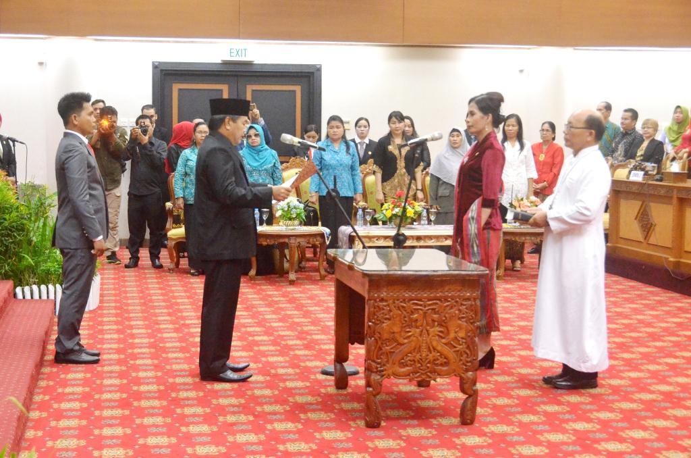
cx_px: 346
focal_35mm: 60
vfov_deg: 22.5
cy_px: 229
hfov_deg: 33.5
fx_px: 1149
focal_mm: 40
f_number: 5.6
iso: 6400
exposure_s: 1/100
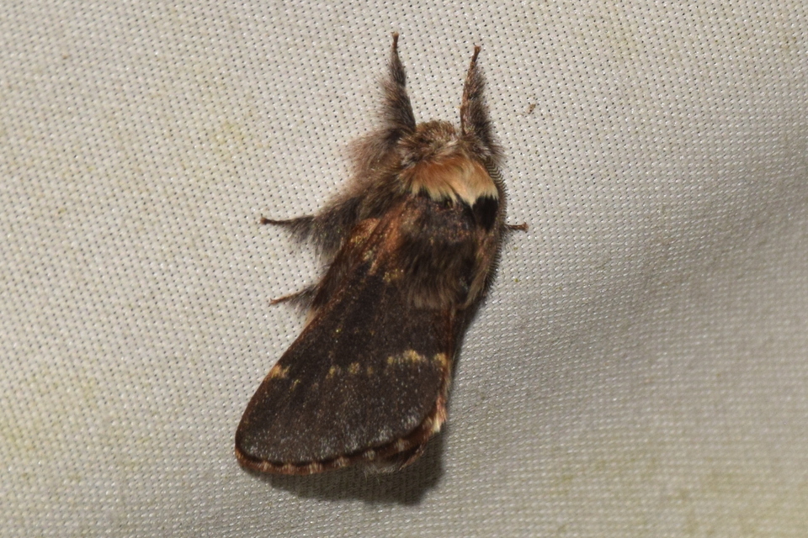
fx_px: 4713
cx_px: 404
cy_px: 269
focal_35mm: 210
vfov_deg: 6.5
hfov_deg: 9.8
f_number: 14
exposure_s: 1/160
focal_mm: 140
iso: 500
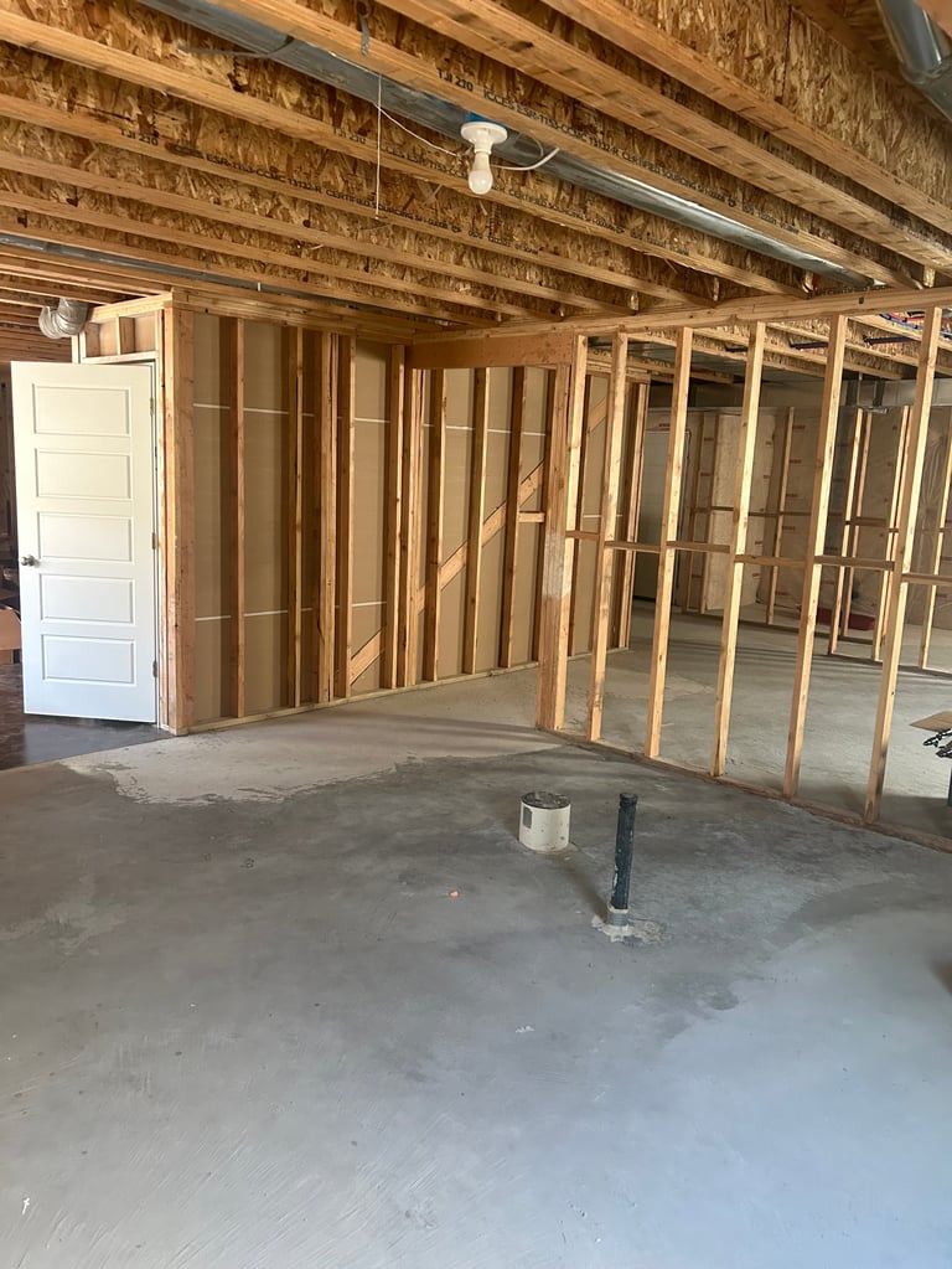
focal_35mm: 26
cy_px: 634
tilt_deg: -6.7
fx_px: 953
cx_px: 476
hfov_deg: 53.1
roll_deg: -3.3
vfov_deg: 67.3
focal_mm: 5.7
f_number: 1.5
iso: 250
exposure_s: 1/60
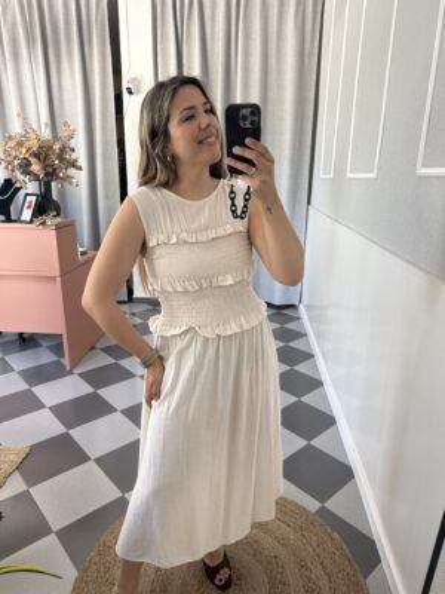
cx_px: 222
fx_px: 411
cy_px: 297
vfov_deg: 71.6
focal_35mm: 24
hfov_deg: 56.8
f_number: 1.78
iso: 160
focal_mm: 6.76
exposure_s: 1/121
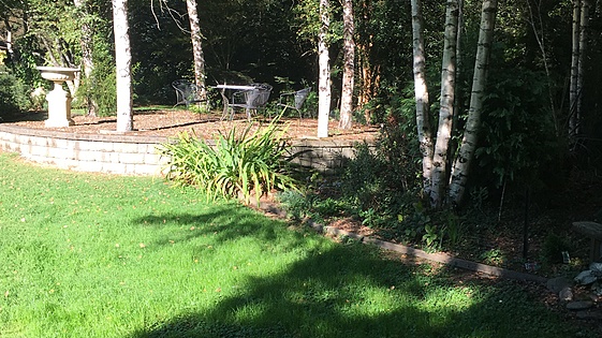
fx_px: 558
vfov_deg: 33.6
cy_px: 199
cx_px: 300
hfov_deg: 56.6
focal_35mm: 35
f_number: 2.2
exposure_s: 1/356
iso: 25
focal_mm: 4.15
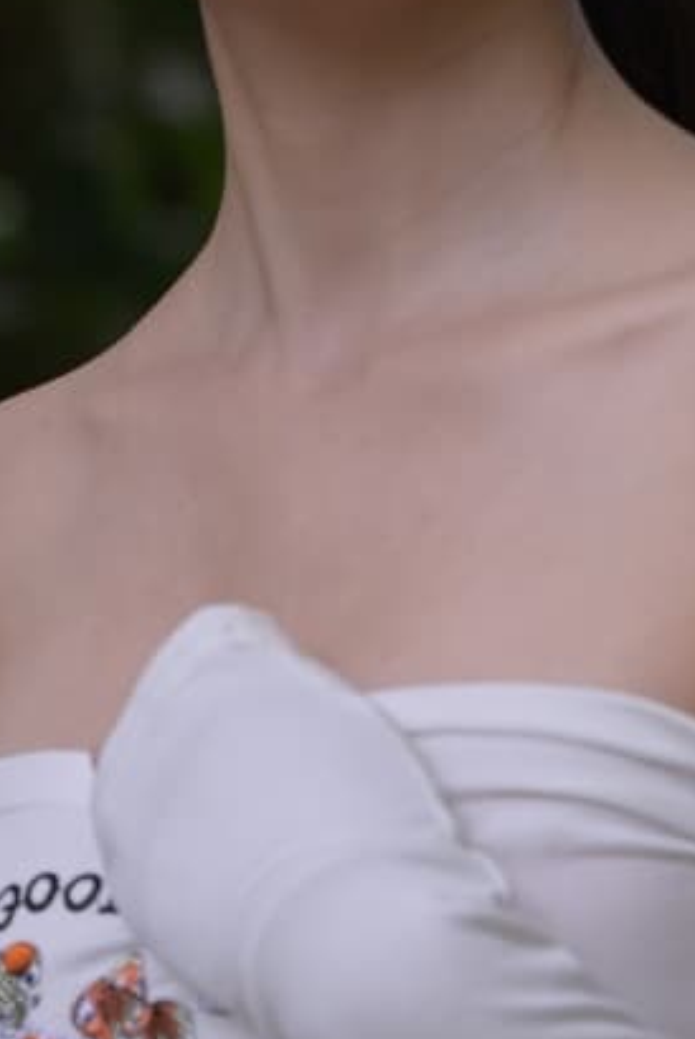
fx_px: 8875
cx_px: 320
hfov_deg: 4.5
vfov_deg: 6.7
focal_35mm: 307
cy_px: 910
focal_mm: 70
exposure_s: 1/640
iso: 320
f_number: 3.2
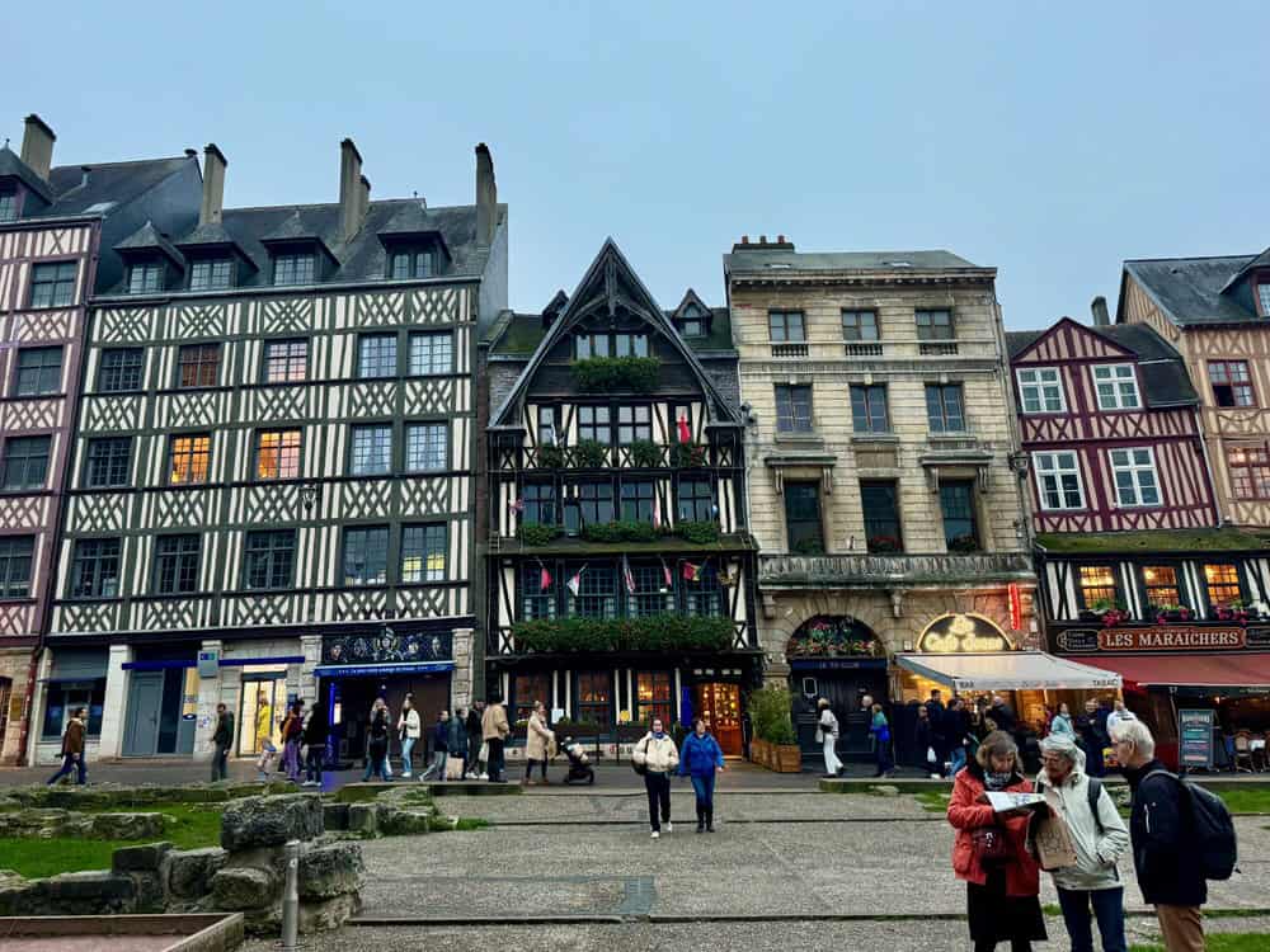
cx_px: 635
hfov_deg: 71.6
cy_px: 476
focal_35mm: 24
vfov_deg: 56.8
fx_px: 881
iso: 125
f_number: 1.8
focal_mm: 6.8
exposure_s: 1/50
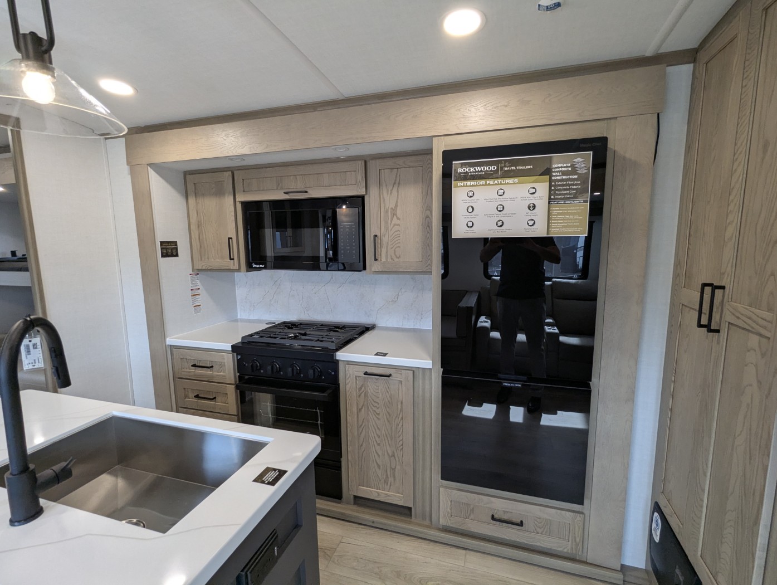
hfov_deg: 94.4
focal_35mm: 16
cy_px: 292
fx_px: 360
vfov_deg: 78.2
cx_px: 388
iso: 130
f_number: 2.2
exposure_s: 1/62.3
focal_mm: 2.35
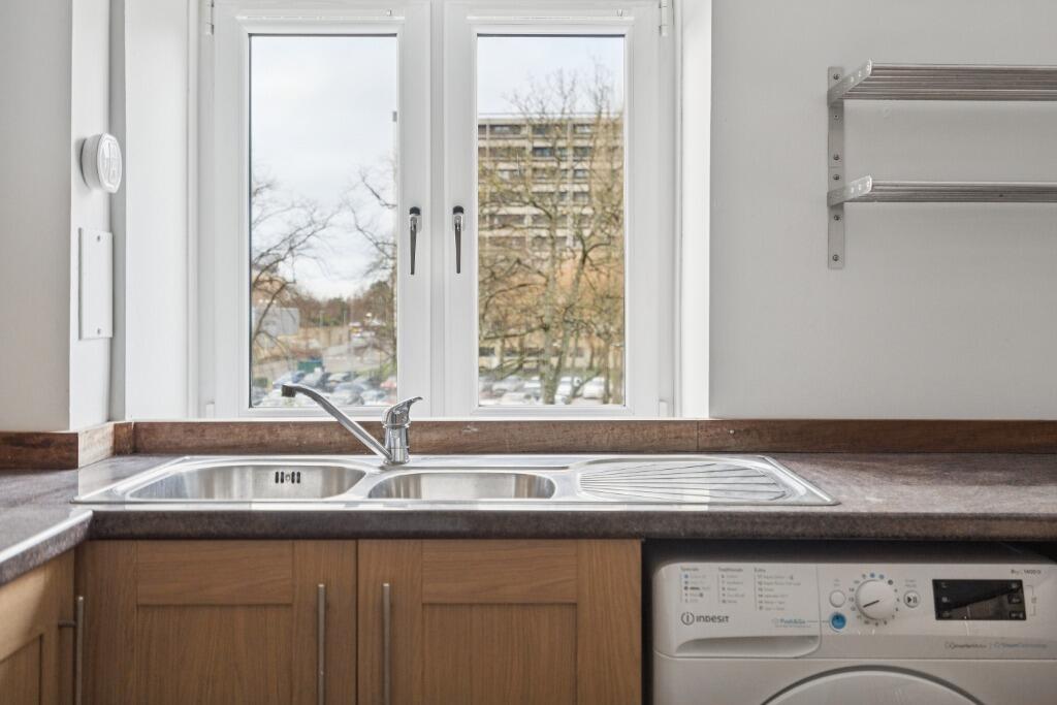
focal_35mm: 35
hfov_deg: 54.4
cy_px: 352
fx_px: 1028
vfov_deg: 37.9
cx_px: 528
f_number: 4
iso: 800
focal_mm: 35
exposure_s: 1/200
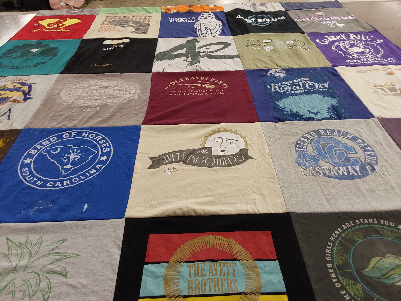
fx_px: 324
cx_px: 200
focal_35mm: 28
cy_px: 150
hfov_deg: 63.4
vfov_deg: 49.7
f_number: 1.9
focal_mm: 2.91
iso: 100
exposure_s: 1/60
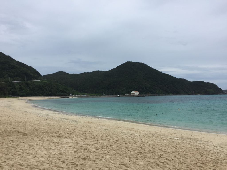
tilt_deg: +4.2
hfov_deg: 61.7
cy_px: 85
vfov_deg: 48.2
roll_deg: +0.9
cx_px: 114
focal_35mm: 29
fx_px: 190
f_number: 2.2
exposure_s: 1/1799
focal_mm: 4.15
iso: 32
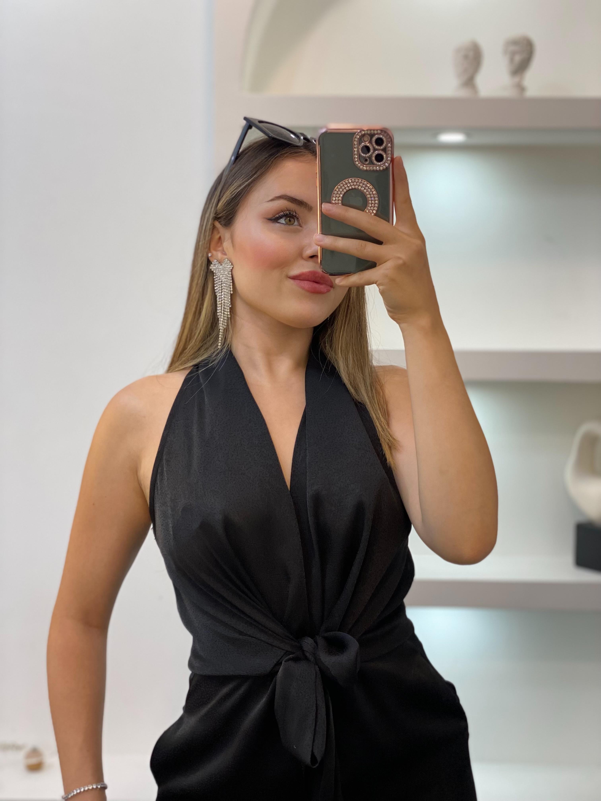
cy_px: 400
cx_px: 300
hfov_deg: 28.0
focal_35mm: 52
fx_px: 1204
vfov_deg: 36.8
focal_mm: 6
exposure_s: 1/100
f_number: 2
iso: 100
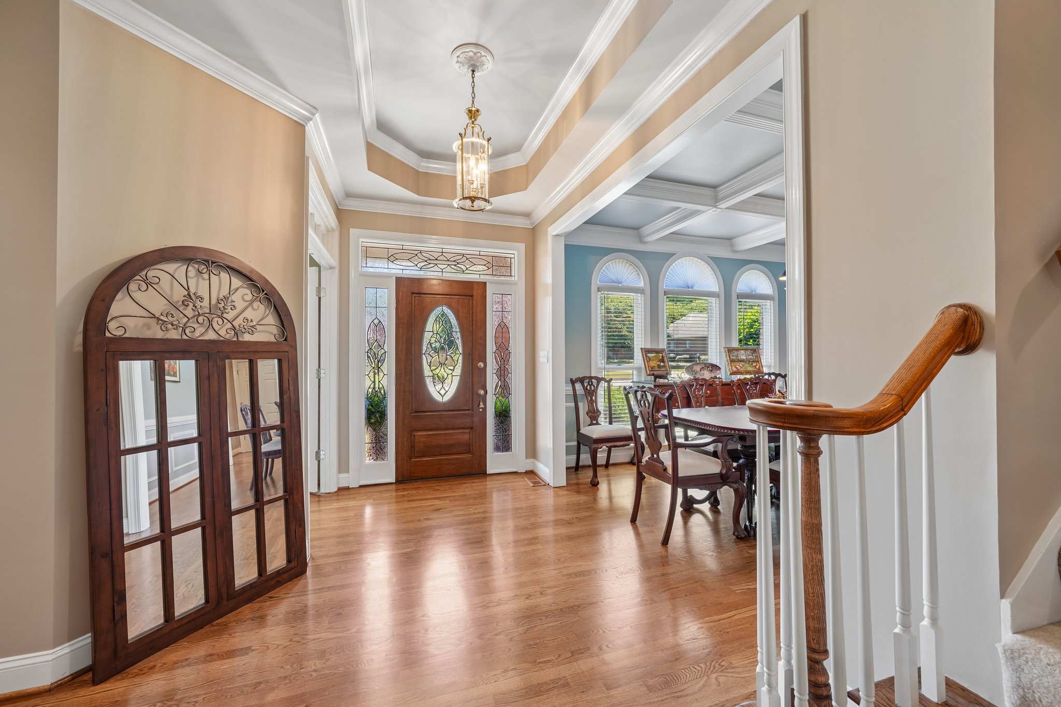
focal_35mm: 14
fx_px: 413
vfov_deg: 81.2
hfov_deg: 104.3
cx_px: 530
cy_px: 354
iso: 400
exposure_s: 1/25
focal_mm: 14
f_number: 8
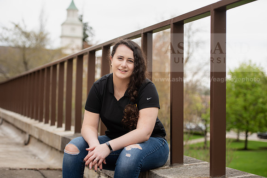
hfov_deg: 28.8
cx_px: 134
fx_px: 519
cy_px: 89
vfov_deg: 19.5
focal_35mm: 70
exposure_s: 1/200
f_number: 4
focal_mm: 70
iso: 80
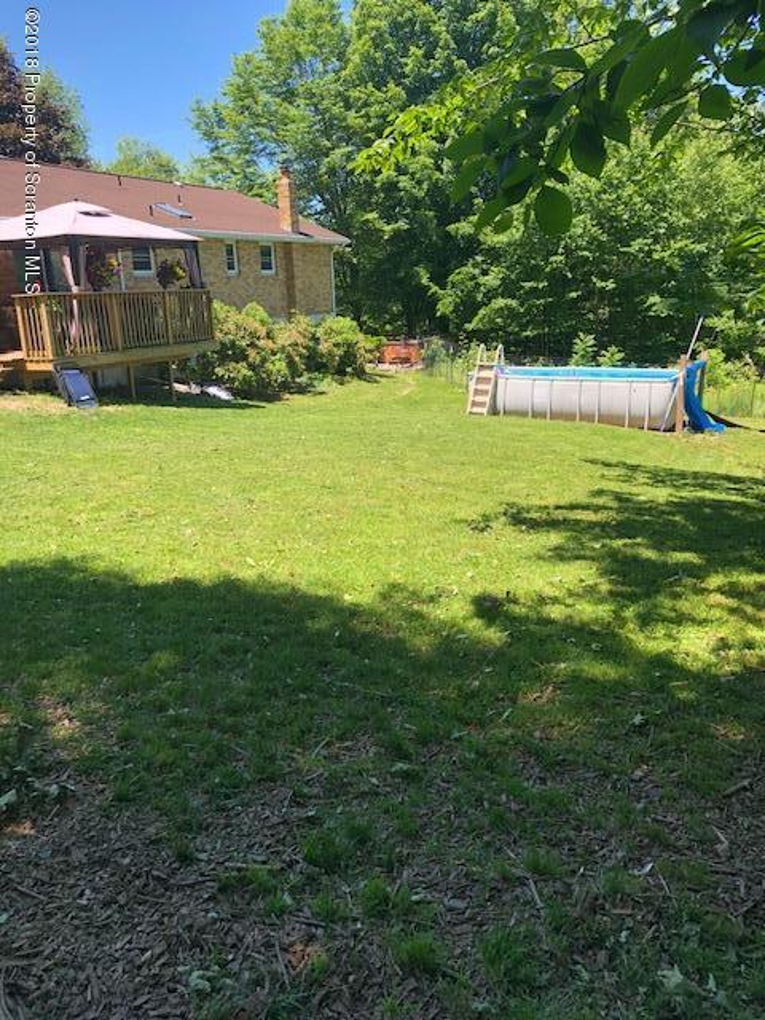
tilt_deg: -14.5
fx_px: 825
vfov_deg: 63.4
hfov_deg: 49.7
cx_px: 382
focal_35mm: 28
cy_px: 510
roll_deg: +1.0
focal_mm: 3.99
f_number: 1.8
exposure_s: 1/510
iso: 20
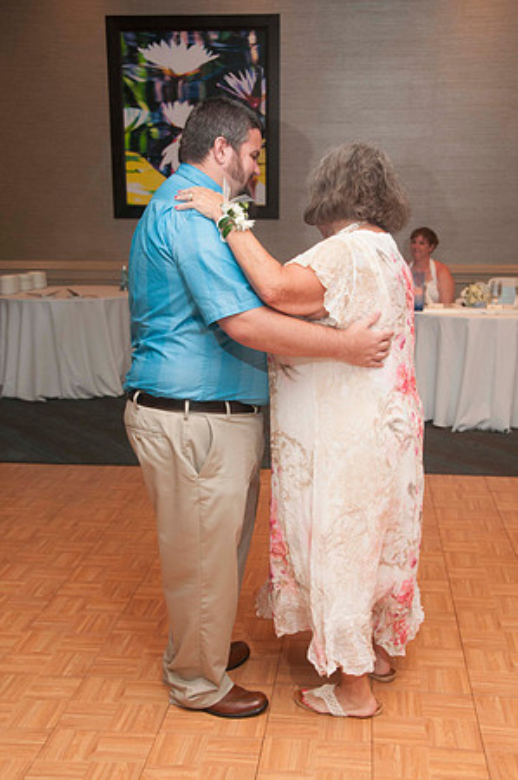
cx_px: 259
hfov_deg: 30.8
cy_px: 390
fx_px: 941
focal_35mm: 44
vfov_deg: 45.0
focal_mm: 29
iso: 800
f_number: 5.6
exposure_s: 1/60
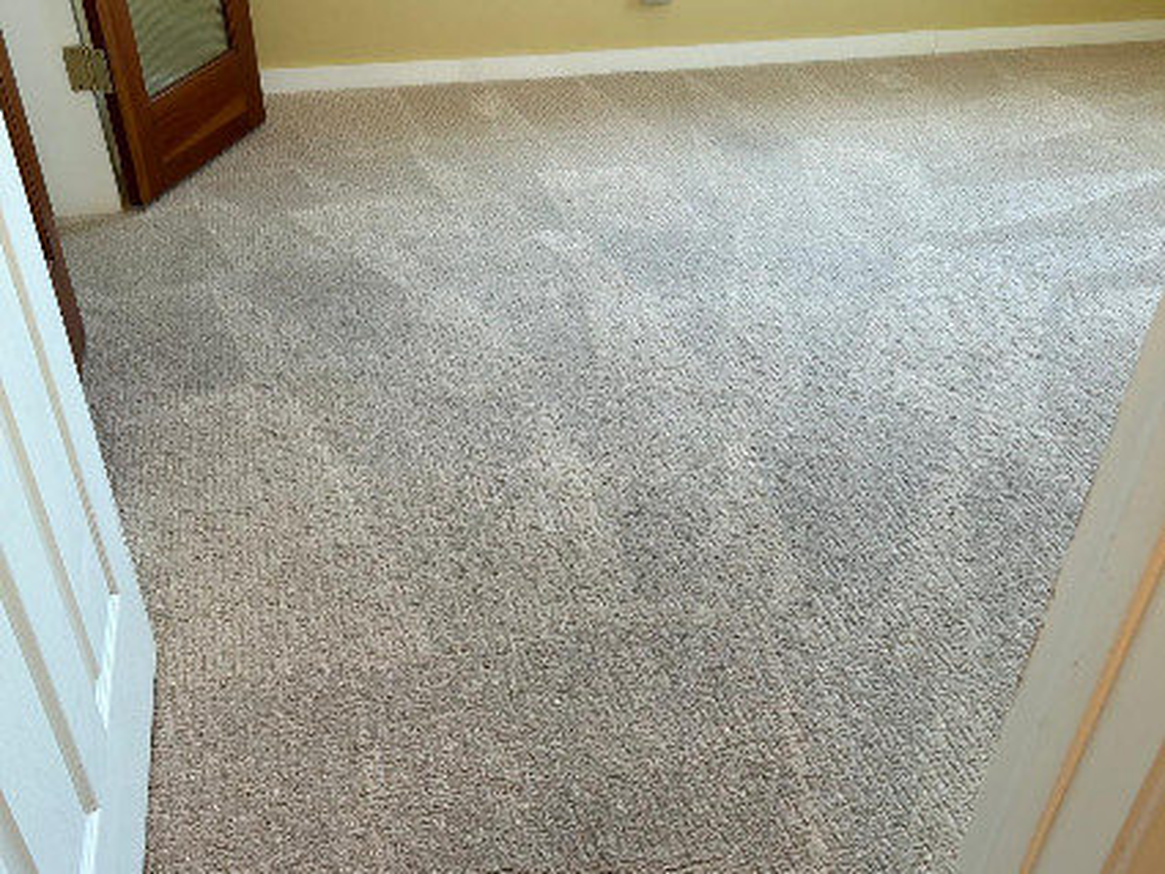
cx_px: 582
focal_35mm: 29
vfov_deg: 48.2
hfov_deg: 61.6
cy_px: 437
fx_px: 976
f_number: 2.2
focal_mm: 4.2
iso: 32
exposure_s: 1/123
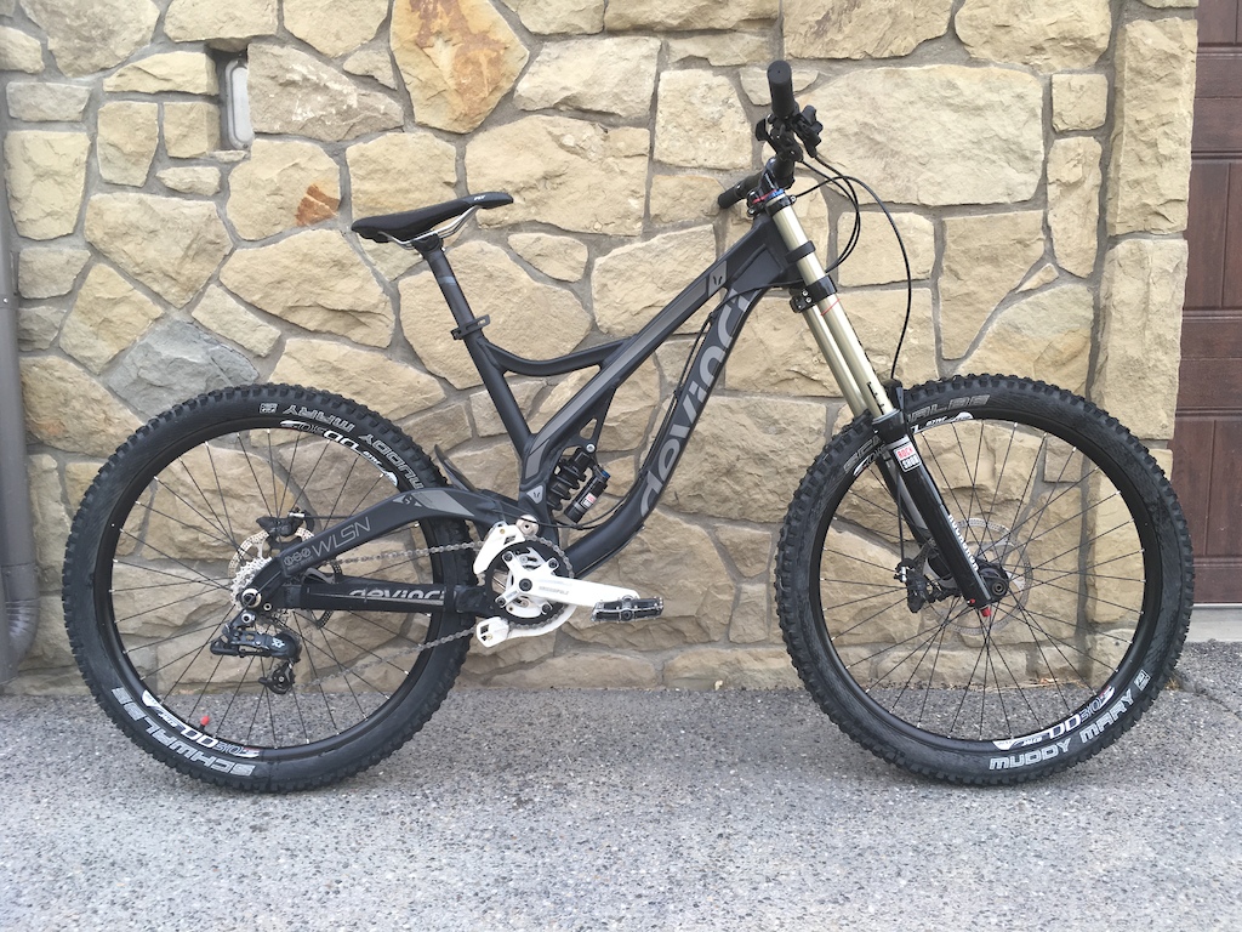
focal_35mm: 29
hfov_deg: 61.7
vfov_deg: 48.2
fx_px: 1041
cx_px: 621
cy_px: 466
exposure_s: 1/30
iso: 25
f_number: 2.2
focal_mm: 4.15
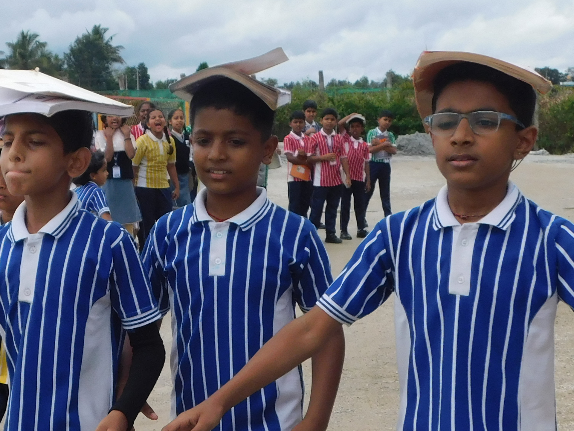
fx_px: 1194
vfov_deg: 20.3
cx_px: 136
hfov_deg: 26.6
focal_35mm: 72
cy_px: 303
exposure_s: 1/1250
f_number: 3.2
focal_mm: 5.3
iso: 125
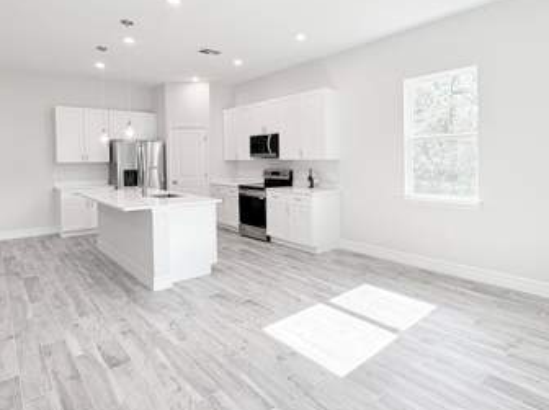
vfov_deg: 65.6
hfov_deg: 81.6
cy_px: 179
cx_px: 301
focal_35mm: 20
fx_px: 317
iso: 64
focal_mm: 2.22
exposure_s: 1/139
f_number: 2.2
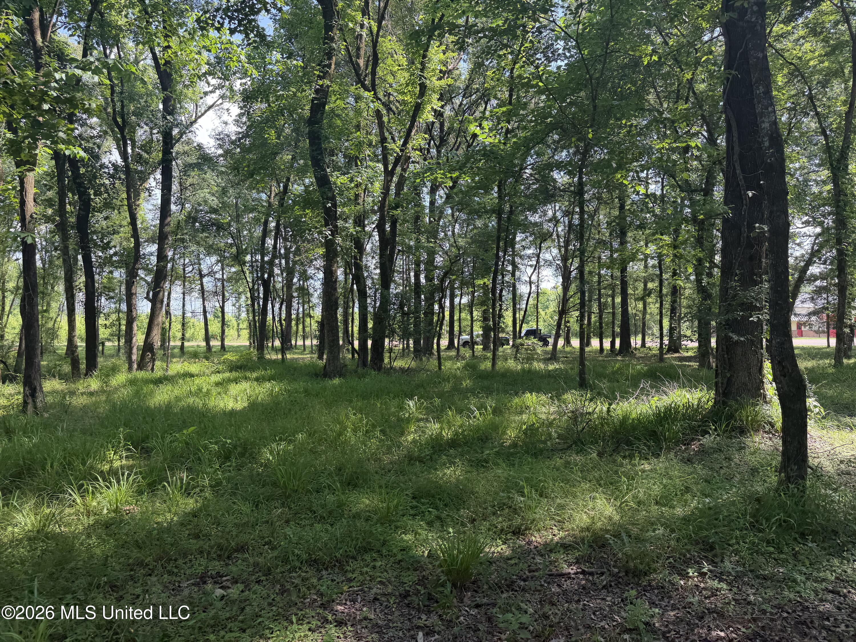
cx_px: 428
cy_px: 321
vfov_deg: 56.8
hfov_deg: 71.6
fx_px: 593
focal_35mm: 24
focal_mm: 6.76
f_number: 1.78
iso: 80
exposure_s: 1/443
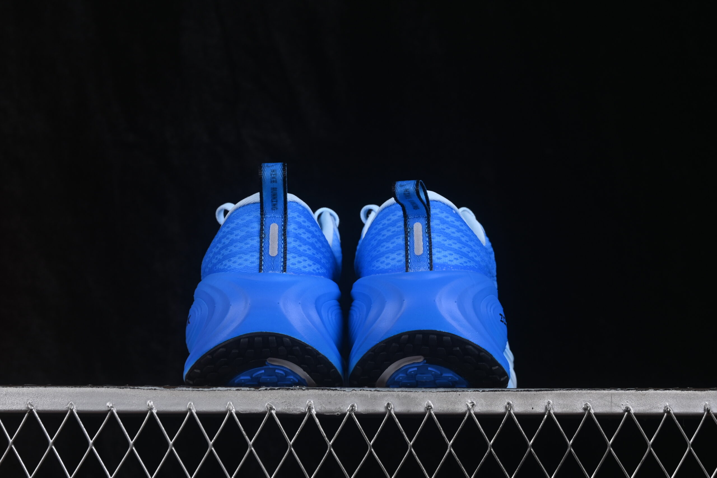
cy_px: 239
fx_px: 1494
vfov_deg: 18.2
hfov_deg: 27.0
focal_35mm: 75
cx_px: 358
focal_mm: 50
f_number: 8
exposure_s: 1/60
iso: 160
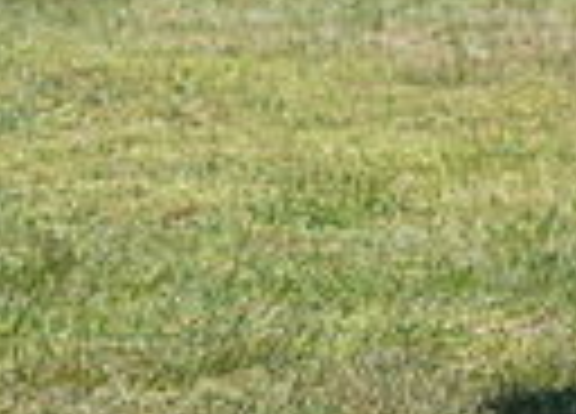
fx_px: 5918
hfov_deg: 5.4
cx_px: 1450
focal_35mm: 361
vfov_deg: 4.0
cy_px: -154
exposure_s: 1/2500
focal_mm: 70
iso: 640
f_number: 6.3
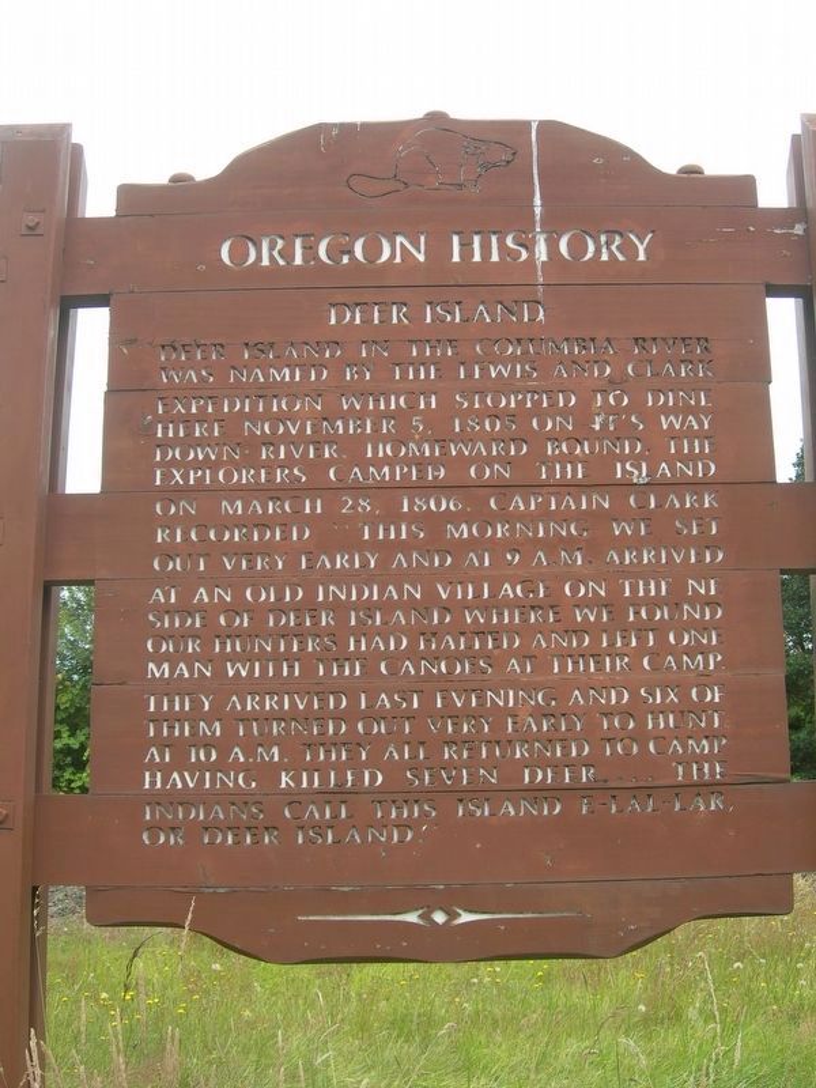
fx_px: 1289
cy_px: 544
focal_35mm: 41
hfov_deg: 35.1
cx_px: 408
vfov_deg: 45.8
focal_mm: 8.5
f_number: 2.9
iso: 50
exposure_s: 1/326
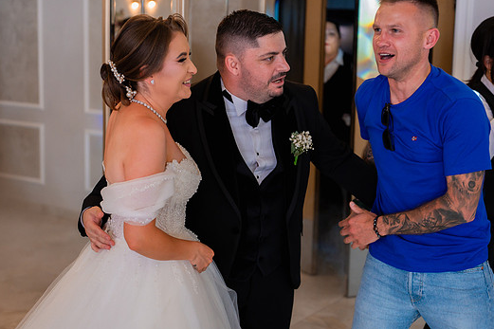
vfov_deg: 23.0
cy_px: 154
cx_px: 231
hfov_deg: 33.9
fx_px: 809
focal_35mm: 59
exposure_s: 1/320
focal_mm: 53
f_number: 2.8
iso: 2500
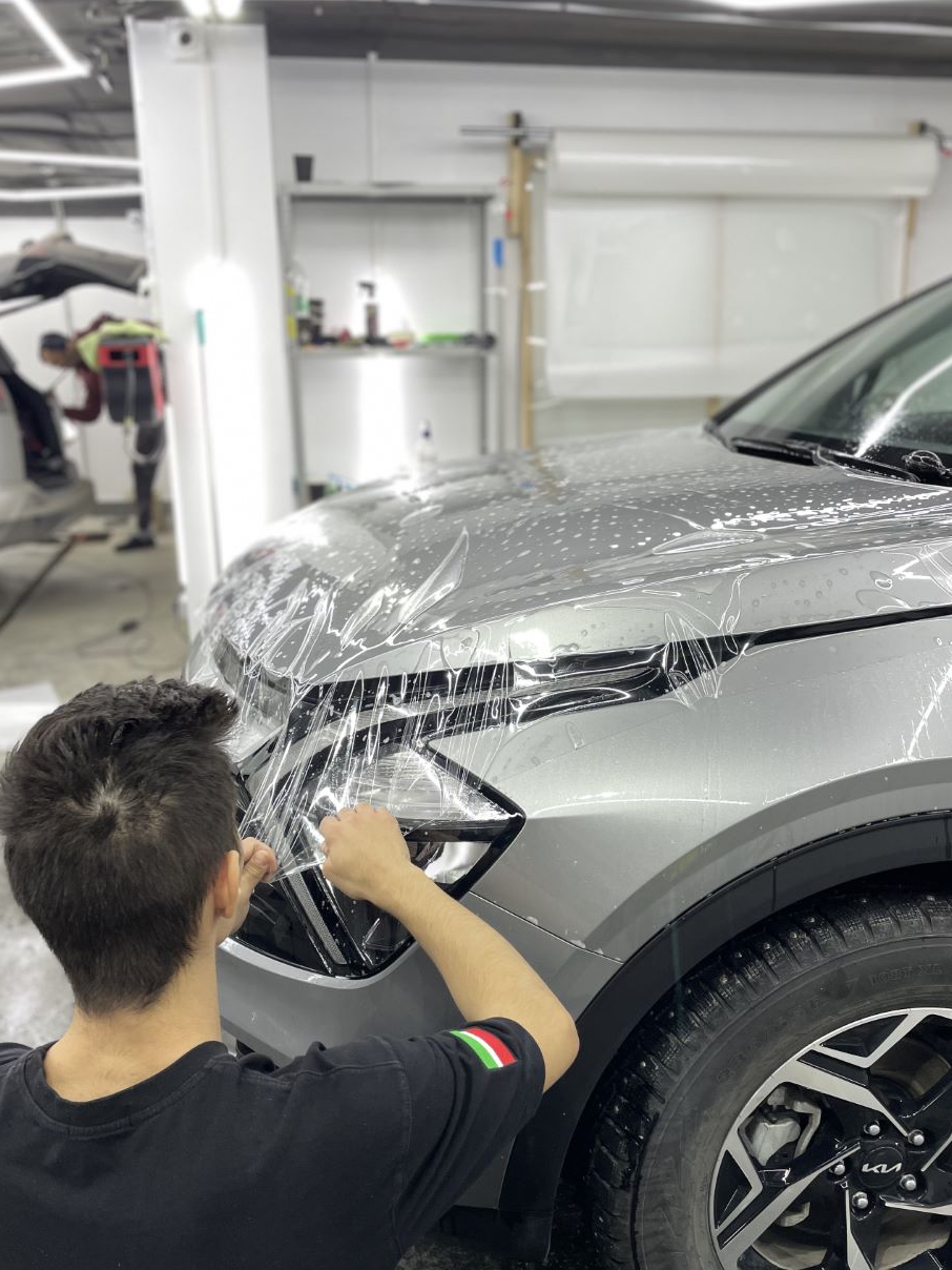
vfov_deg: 58.1
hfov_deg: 45.4
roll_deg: +0.6
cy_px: 731
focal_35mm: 31
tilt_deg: -18.1
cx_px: 463
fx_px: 1137
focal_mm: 4.2
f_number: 1.6
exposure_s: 1/100
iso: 64
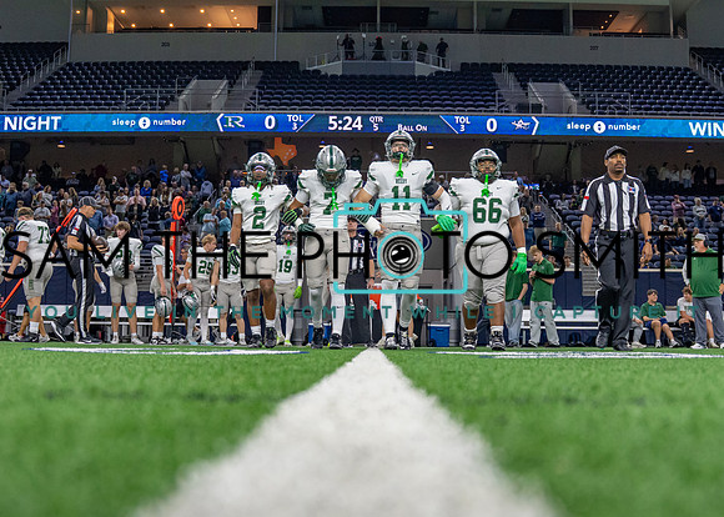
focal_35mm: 42
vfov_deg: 33.0
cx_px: 369
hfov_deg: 45.1
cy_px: 263
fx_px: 871
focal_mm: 24
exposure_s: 1/640
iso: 1600
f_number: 2.8
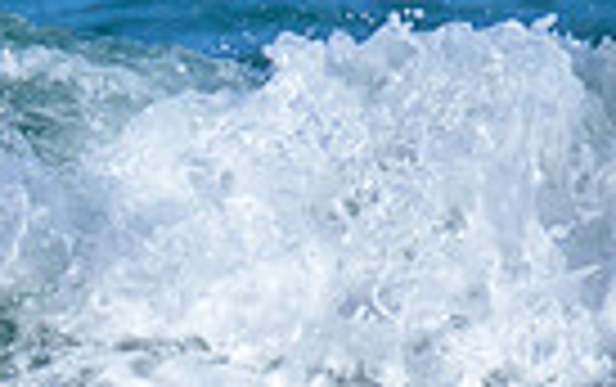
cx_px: -486
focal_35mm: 4745
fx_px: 79757
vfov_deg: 0.3
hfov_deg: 0.4
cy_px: 394
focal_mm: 800
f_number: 11
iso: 1400
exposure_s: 1/2000
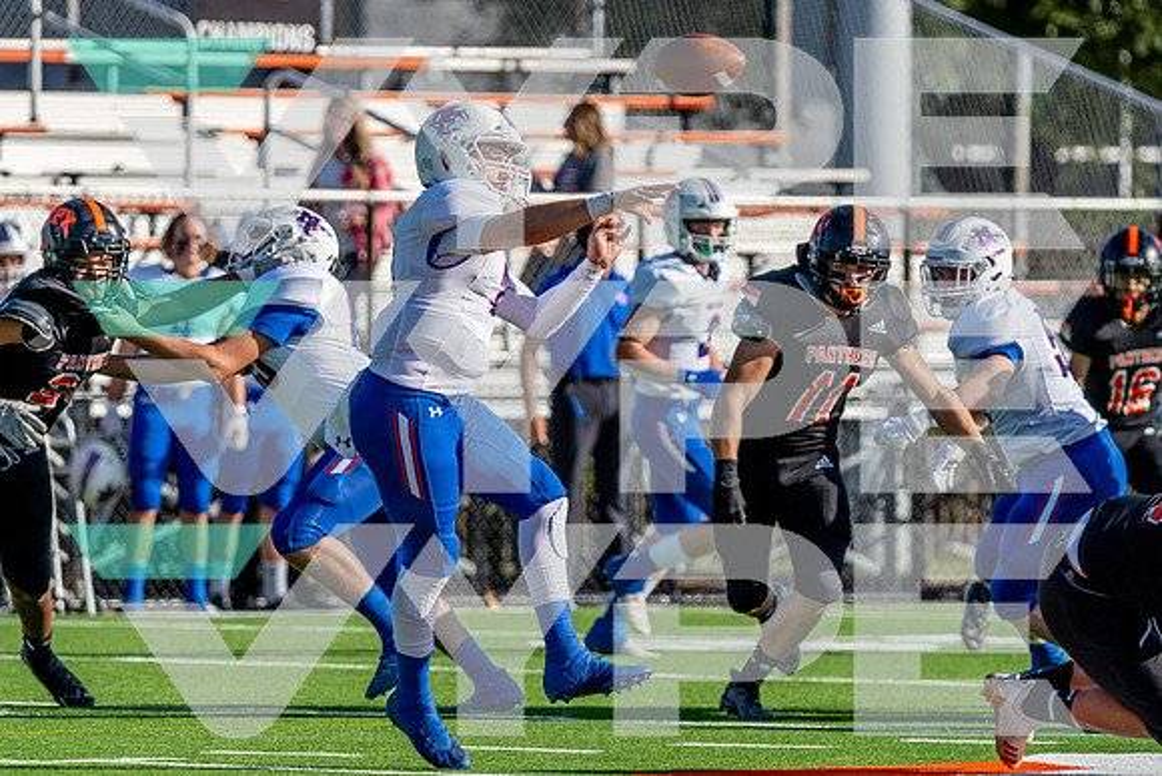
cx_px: 503
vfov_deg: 2.8
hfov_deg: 4.2
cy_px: 366
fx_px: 15998
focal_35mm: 496
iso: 400
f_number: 6.3
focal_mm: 391
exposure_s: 1/2500
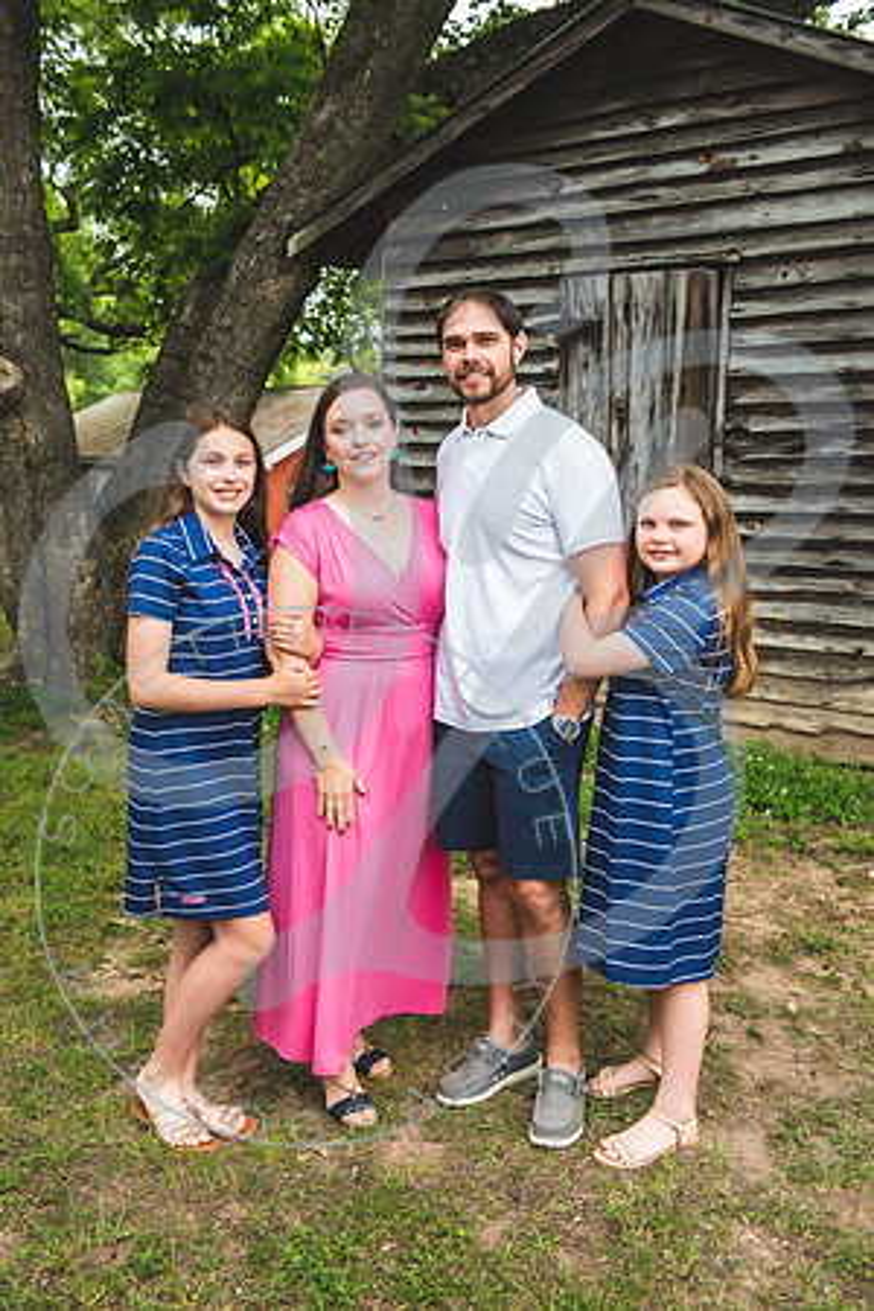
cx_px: 437
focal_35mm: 35
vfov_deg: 54.4
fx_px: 1274
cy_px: 656
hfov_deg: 37.9
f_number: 5.6
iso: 200
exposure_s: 1/200
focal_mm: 35
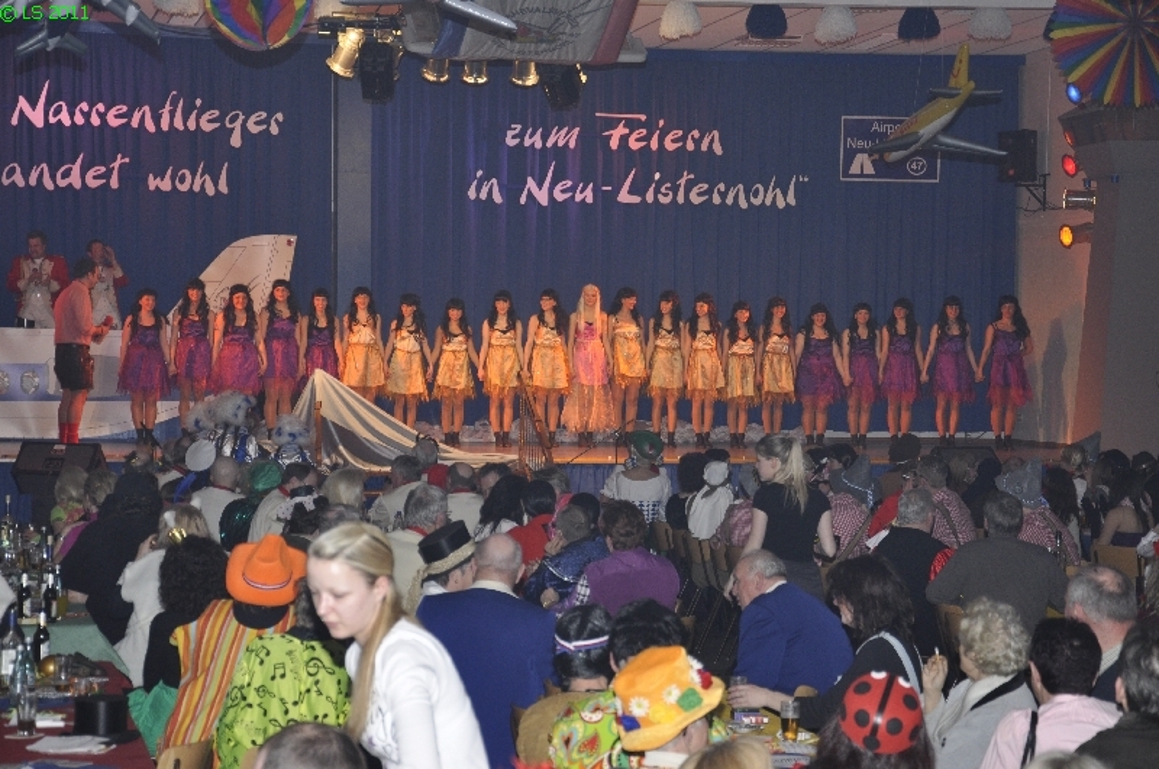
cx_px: 580
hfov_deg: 23.4
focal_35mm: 87
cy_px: 384
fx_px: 2797
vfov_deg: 15.7
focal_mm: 58
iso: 400
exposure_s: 1/60
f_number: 5
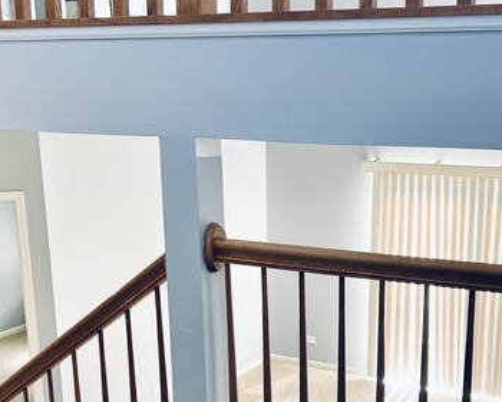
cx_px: 294
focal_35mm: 58
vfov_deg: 25.4
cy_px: 365
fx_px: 862
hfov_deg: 32.4
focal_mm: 5.7
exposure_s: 1/137
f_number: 1.5
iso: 64
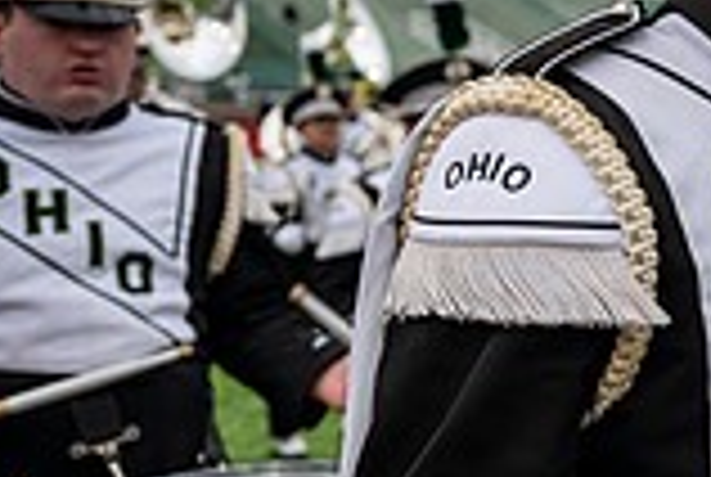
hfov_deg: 18.3
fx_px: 1741
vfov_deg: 15.5
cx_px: 1269
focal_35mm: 88
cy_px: 106
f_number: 2.8
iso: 100
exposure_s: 1/500
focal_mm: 24
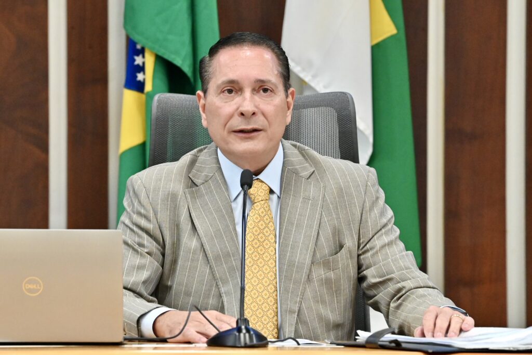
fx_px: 2956
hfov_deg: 10.3
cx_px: 266
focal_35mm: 200
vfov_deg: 6.9
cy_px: 178
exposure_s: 1/200
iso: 5000
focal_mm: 200
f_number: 5
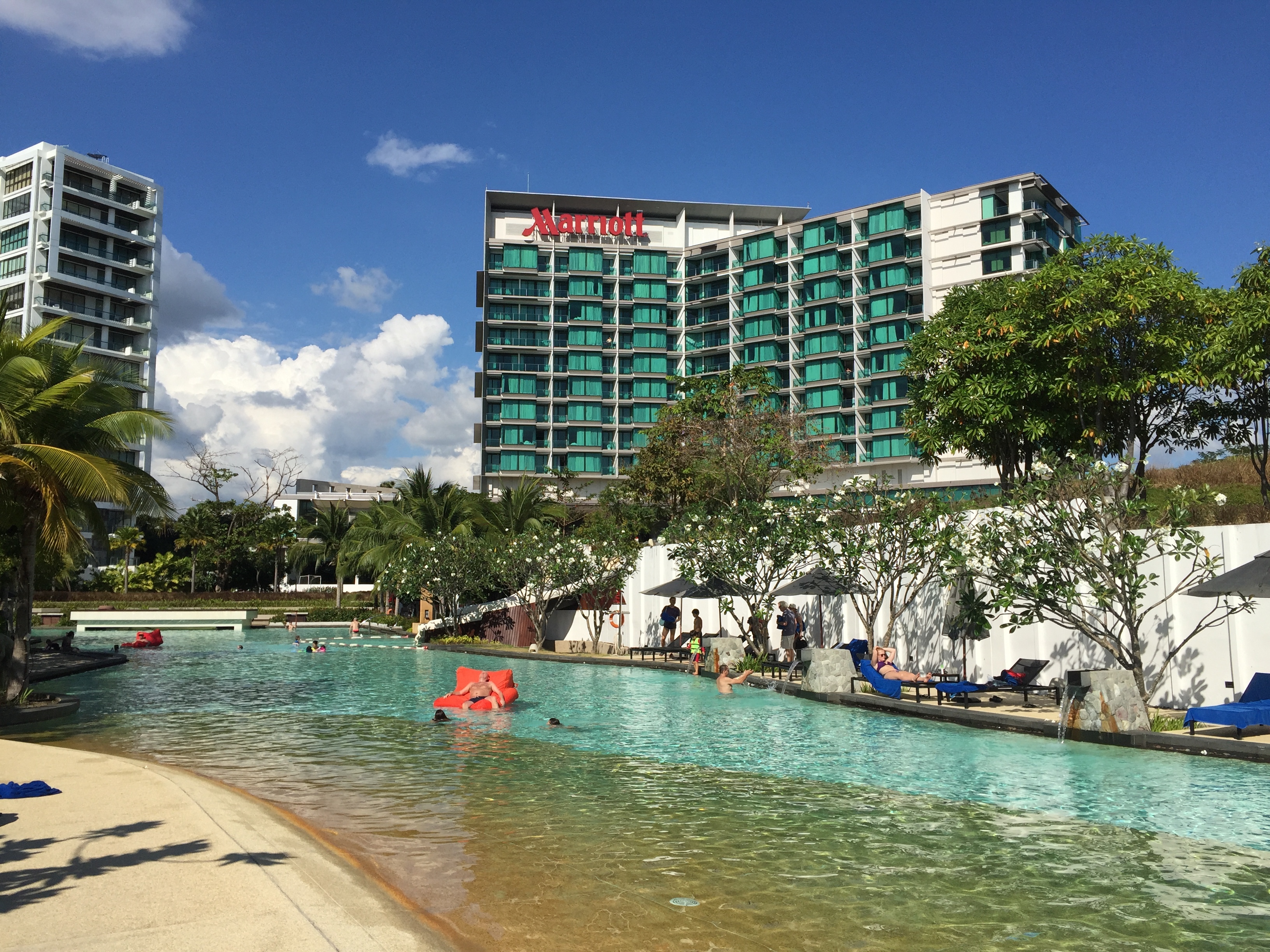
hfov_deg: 61.7
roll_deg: -0.7
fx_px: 1064
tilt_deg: +7.2
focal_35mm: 29
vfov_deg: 48.2
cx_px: 635
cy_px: 476
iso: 32
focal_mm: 4.15
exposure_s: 1/3968
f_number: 2.2
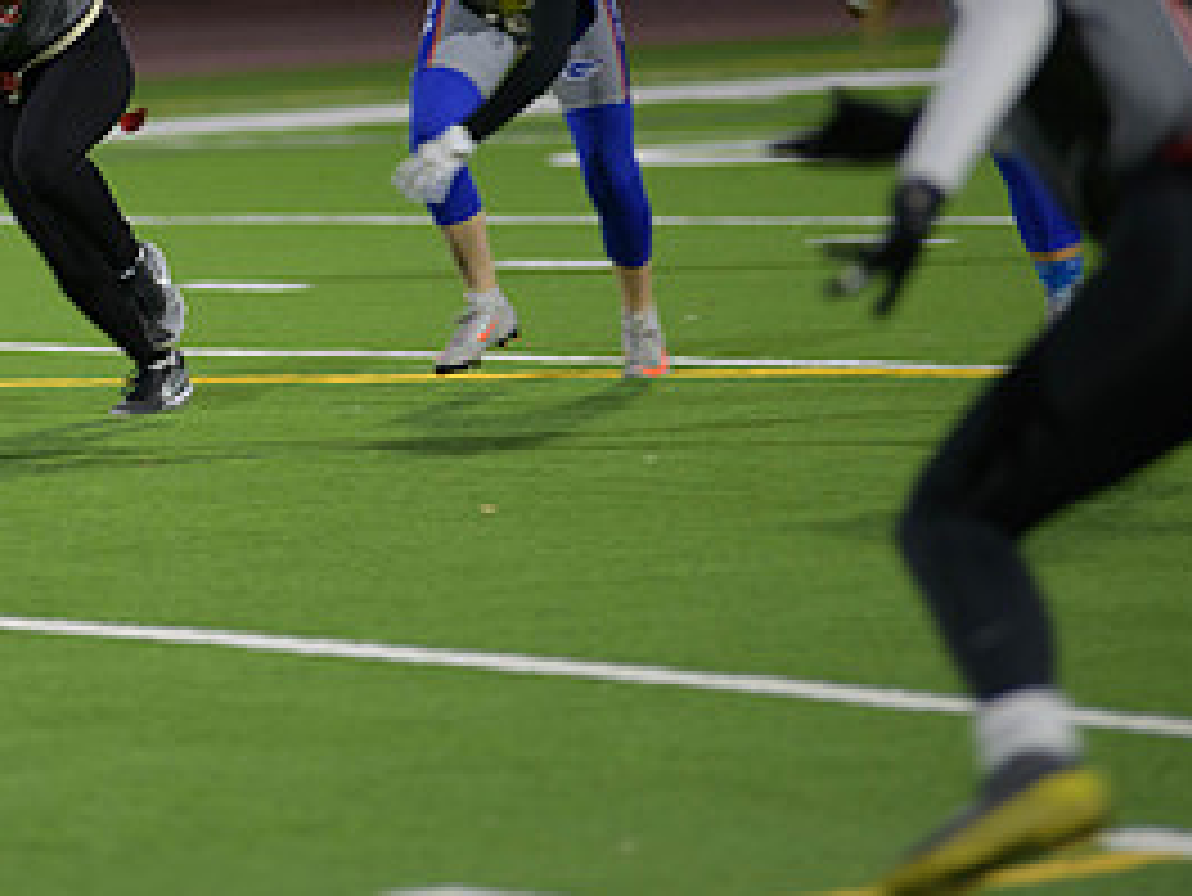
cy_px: 187
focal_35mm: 421
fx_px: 14504
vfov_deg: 3.5
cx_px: 4
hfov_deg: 4.7
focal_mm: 200
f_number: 2.8
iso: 800
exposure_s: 1/200
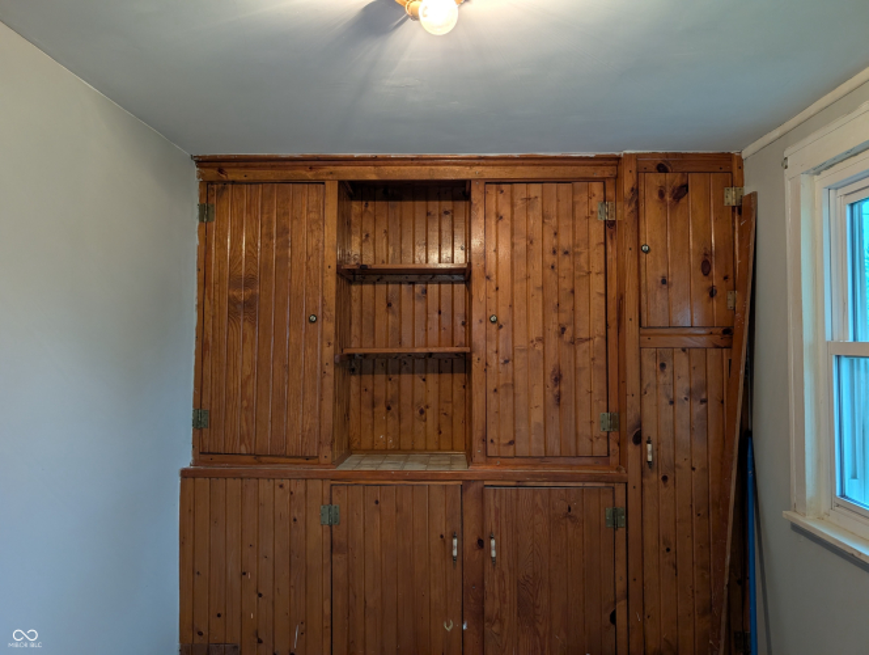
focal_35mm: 24
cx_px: 434
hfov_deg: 71.5
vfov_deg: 56.9
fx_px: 603
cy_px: 328
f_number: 1.68
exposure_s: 1/24
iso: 29
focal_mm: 6.9
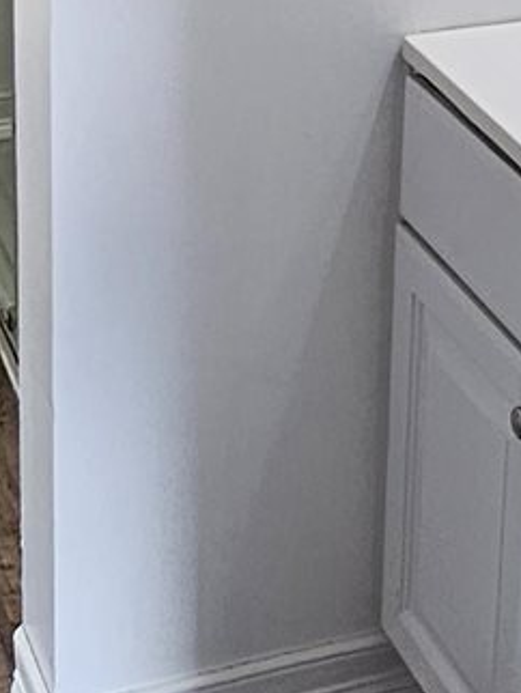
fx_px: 1864
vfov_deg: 19.9
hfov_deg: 15.9
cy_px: -127
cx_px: 336
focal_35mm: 93
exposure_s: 1/60
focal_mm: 2.2
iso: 160
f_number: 2.2
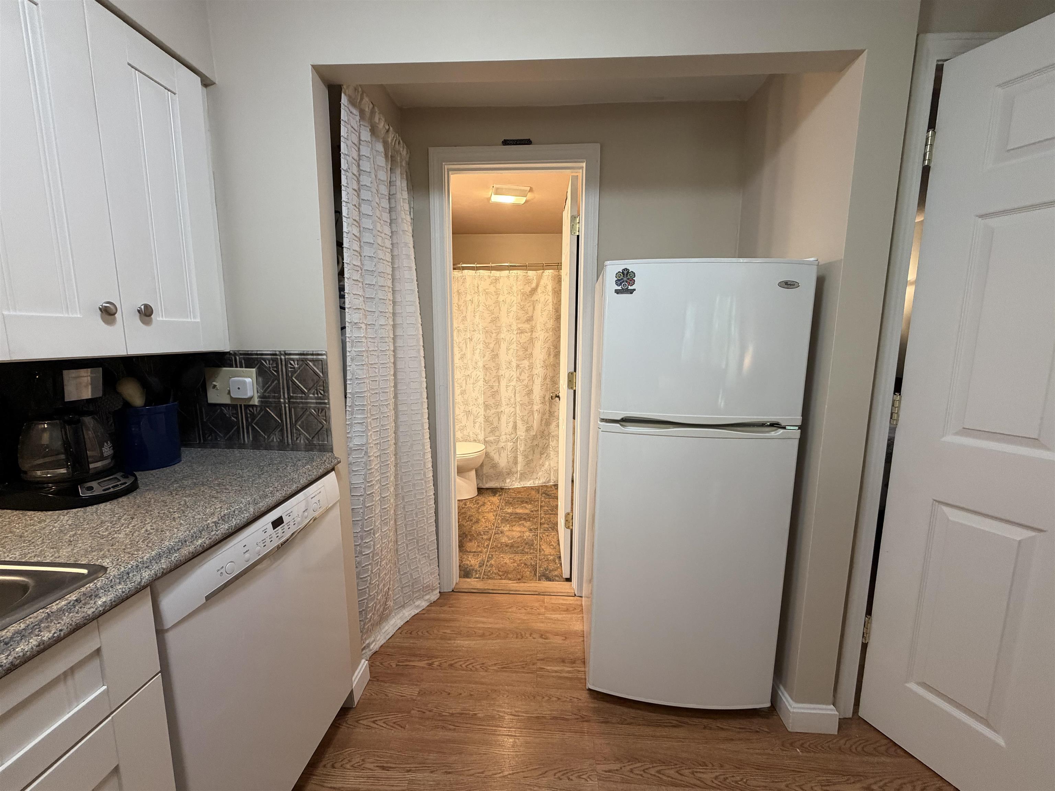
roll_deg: -0.9
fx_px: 427
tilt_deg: -8.0
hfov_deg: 102.1
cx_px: 528
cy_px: 396
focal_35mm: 14
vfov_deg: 85.7
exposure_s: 1/60
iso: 250
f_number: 2.2
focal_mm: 2.22
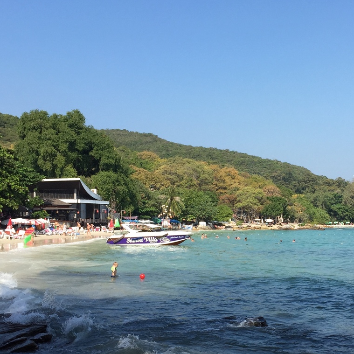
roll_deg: -1.1
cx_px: 268
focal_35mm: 54
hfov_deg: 31.1
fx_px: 625
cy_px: 226
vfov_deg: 31.5
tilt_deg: -0.5
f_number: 2.2
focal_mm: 4.15
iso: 32
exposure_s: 1/1582
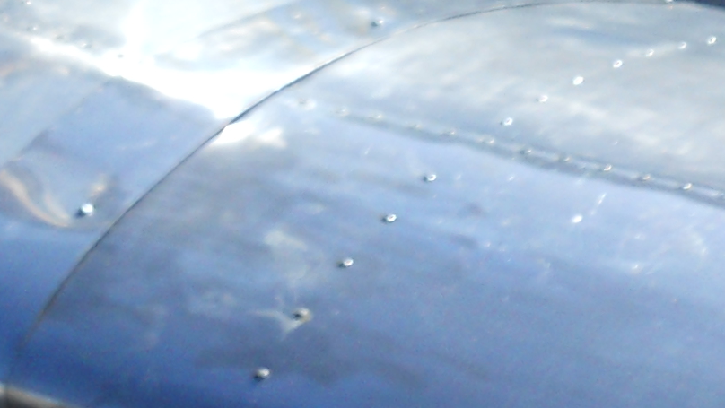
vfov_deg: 7.1
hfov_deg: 13.5
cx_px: -340
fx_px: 2904
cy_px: -834
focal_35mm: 151
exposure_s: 1/320
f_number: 5.4
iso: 80
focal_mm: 5
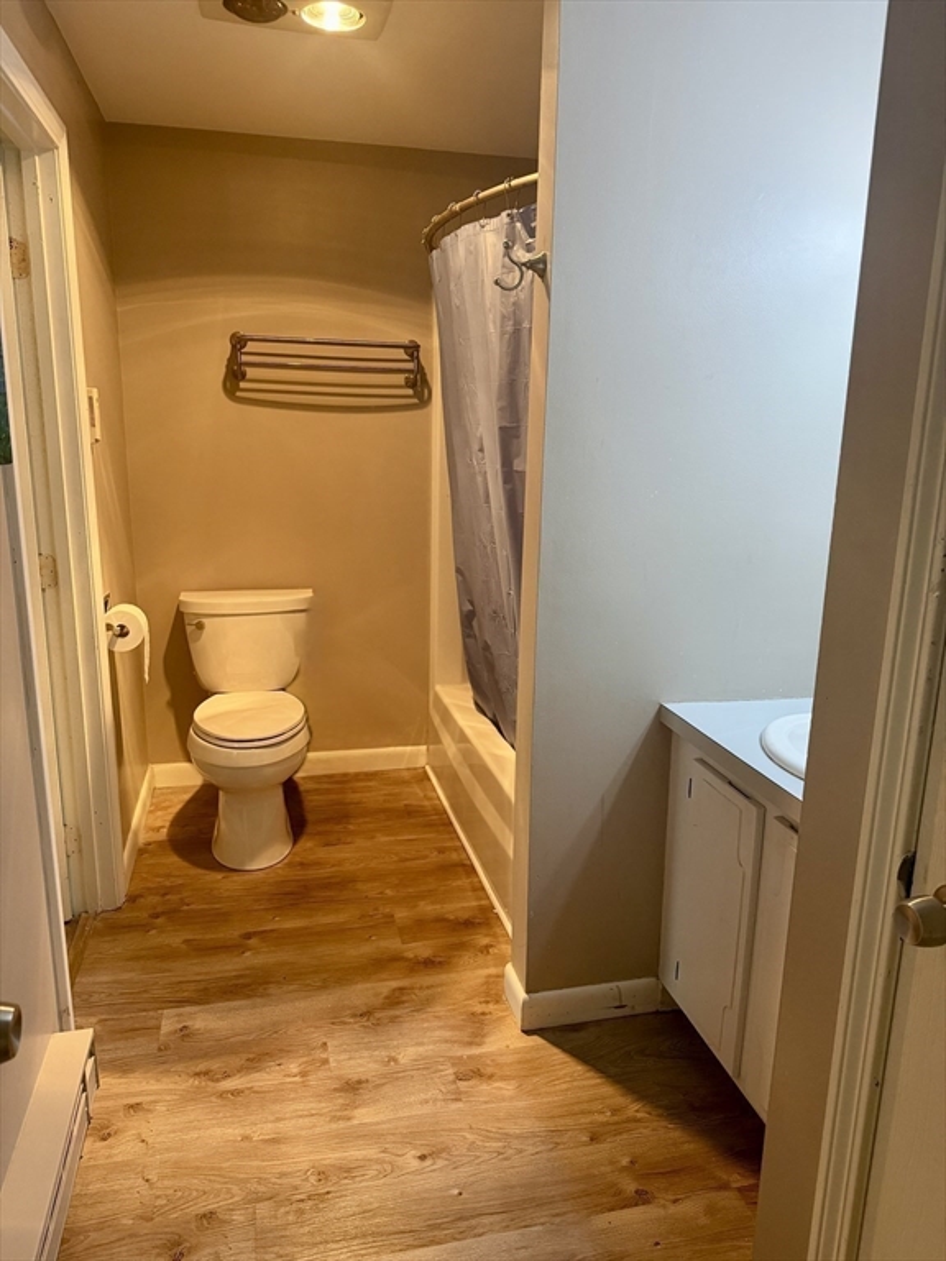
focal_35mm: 24
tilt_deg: -12.0
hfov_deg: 56.8
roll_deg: -1.3
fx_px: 875
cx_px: 473
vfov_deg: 71.6
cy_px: 630
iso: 400
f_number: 1.78
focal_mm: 6.76
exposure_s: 1/60
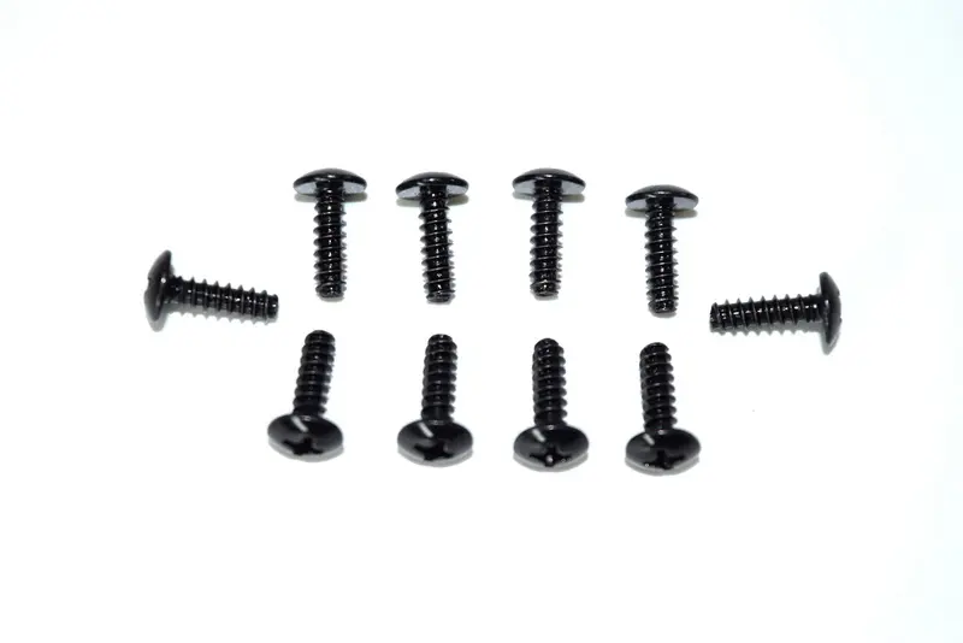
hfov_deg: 24.6
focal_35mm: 82
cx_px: 482
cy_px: 322
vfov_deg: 16.6
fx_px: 2208
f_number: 5.6
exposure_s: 1/125
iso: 100
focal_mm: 55
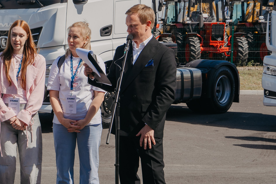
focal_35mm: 93
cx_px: -18
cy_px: 88
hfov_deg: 21.0
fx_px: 713
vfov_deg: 14.7
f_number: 7.1
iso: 100
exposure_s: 1/400
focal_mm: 43
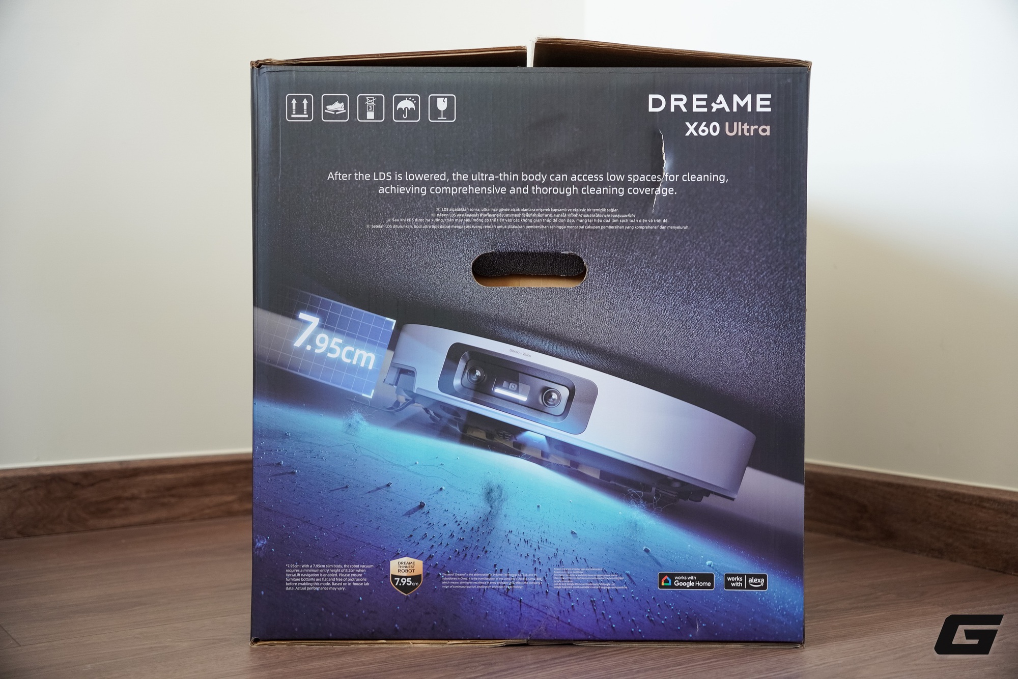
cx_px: 509
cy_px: 340
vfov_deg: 31.0
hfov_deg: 45.1
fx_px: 1226
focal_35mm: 43
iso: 320
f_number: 2.8
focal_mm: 28.9
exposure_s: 1/50
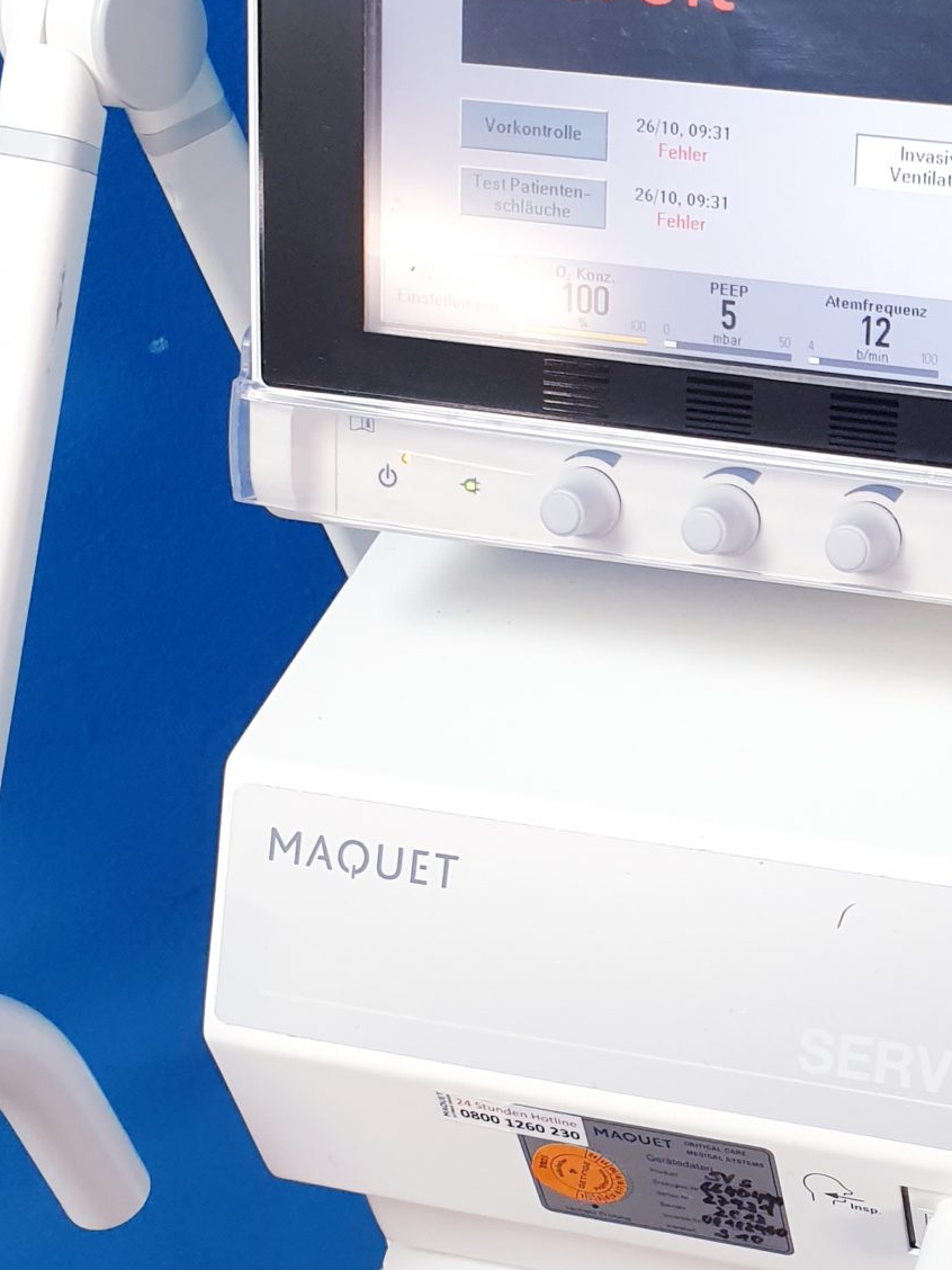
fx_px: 2163
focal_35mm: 59
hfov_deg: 23.2
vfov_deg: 32.7
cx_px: 1065
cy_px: 619
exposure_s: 1/50
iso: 160
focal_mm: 4.3
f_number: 2.4
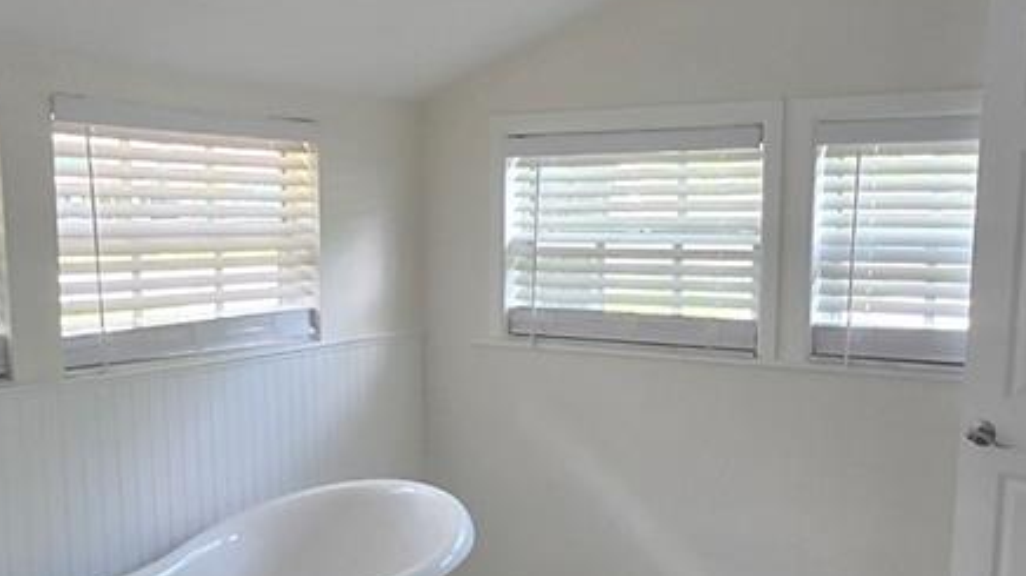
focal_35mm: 39
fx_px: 1061
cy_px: 402
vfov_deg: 30.1
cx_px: 569
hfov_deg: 51.5
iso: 100
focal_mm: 1.7
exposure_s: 1/60
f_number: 2.2
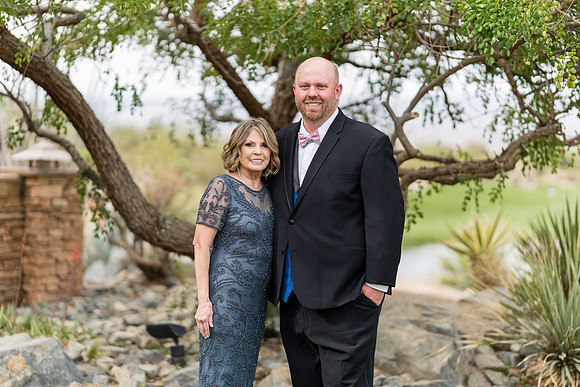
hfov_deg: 23.9
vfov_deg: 16.1
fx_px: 1370
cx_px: 290
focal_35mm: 85
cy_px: 194
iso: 160
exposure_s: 1/3200
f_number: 1.4
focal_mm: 85
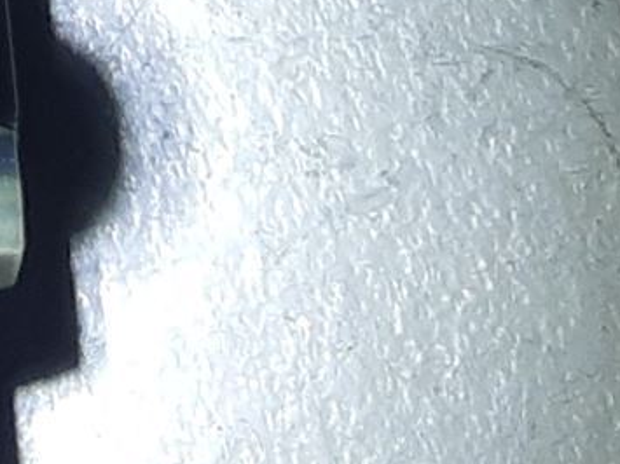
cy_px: -693
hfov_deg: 12.5
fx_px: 2686
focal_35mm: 150
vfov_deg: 8.8
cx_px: -293
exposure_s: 1/249
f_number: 1.7
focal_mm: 3.93
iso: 40
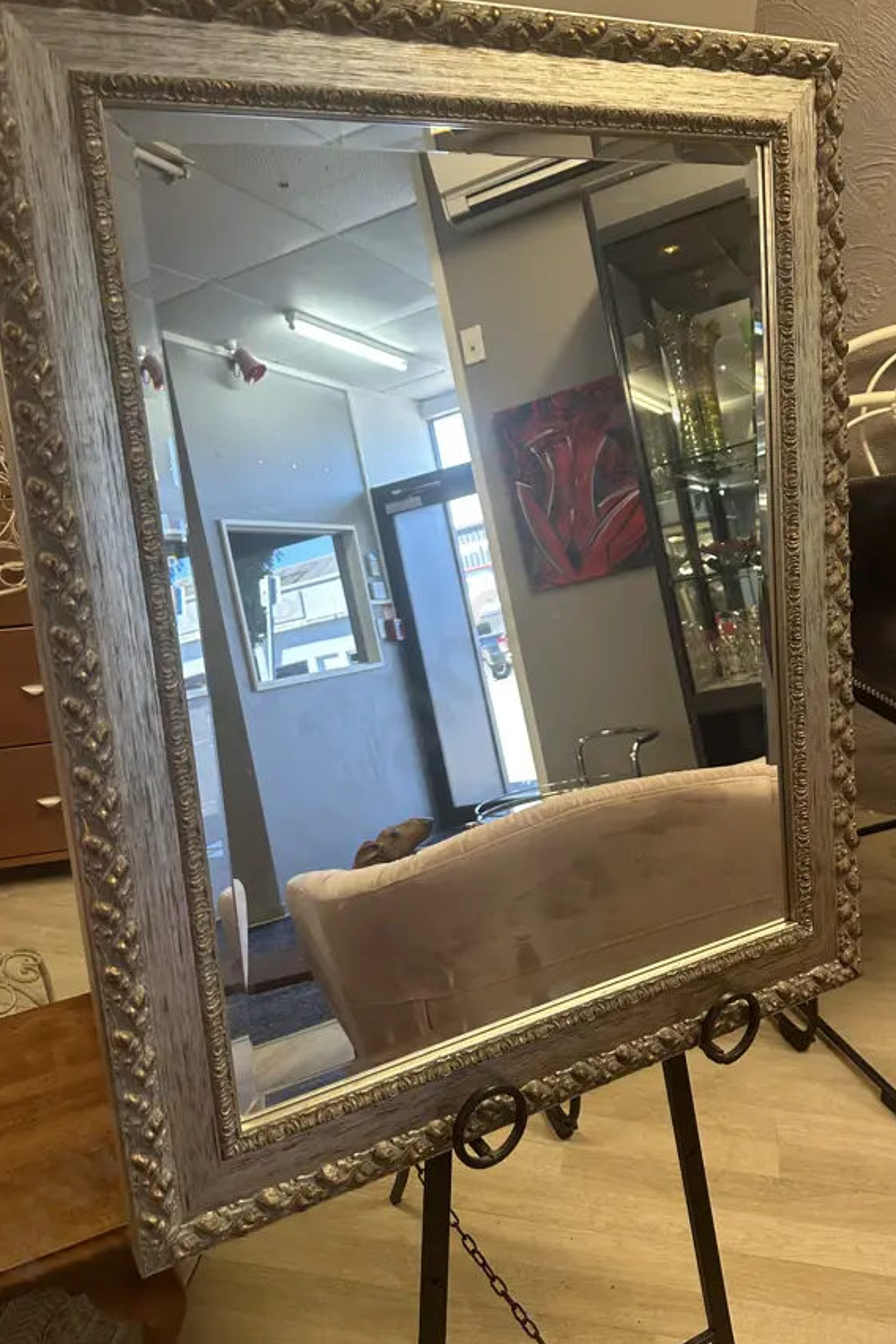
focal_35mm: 30
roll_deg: -1.4
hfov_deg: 43.6
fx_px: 1120
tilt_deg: -22.6
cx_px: 484
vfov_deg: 61.9
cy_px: 634
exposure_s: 1/100
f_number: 1.78
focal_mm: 6.86
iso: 160
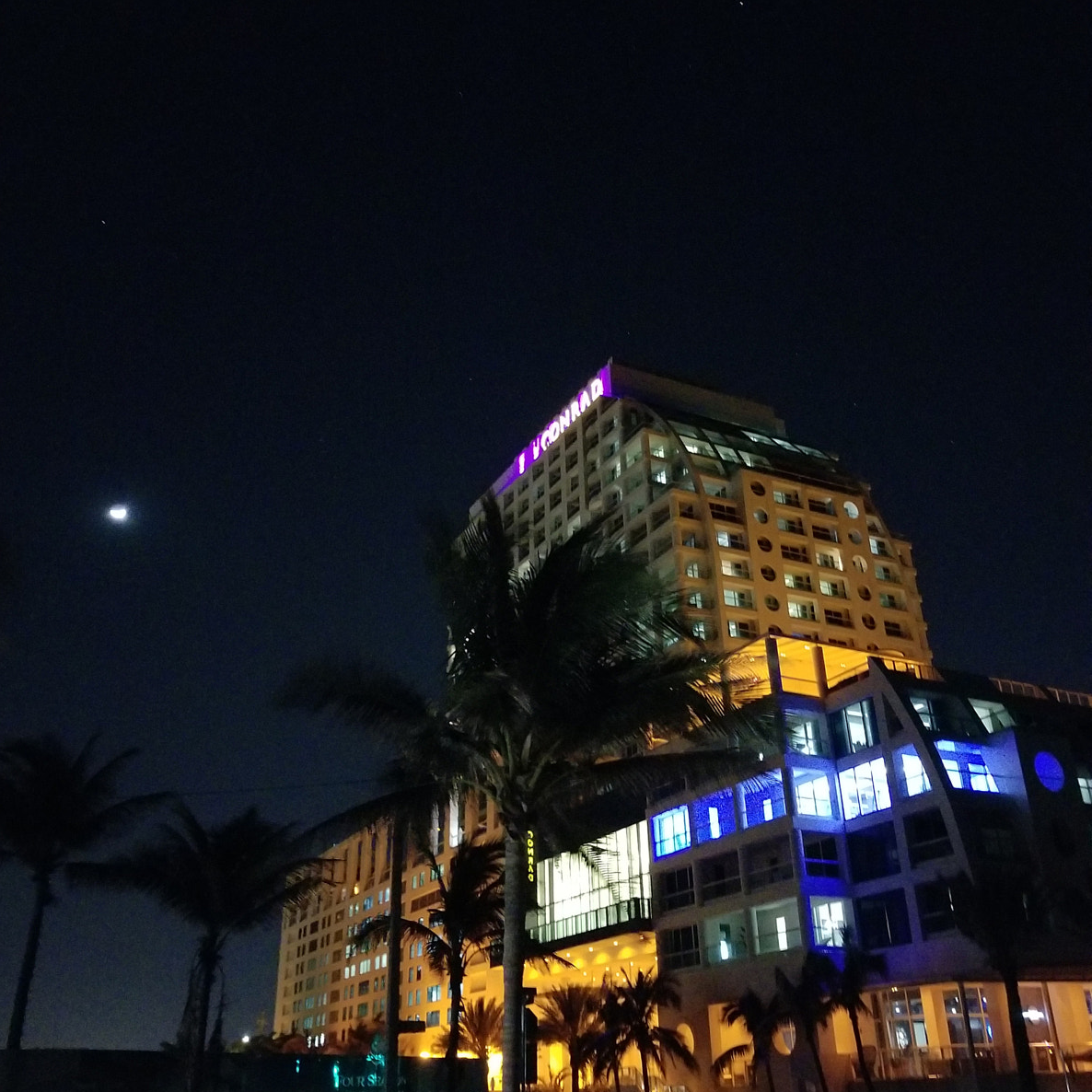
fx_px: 1106
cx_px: 542
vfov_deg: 52.5
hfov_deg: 52.5
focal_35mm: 31
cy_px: 507
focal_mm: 4.25
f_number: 1.7
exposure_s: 1/6
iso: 1250
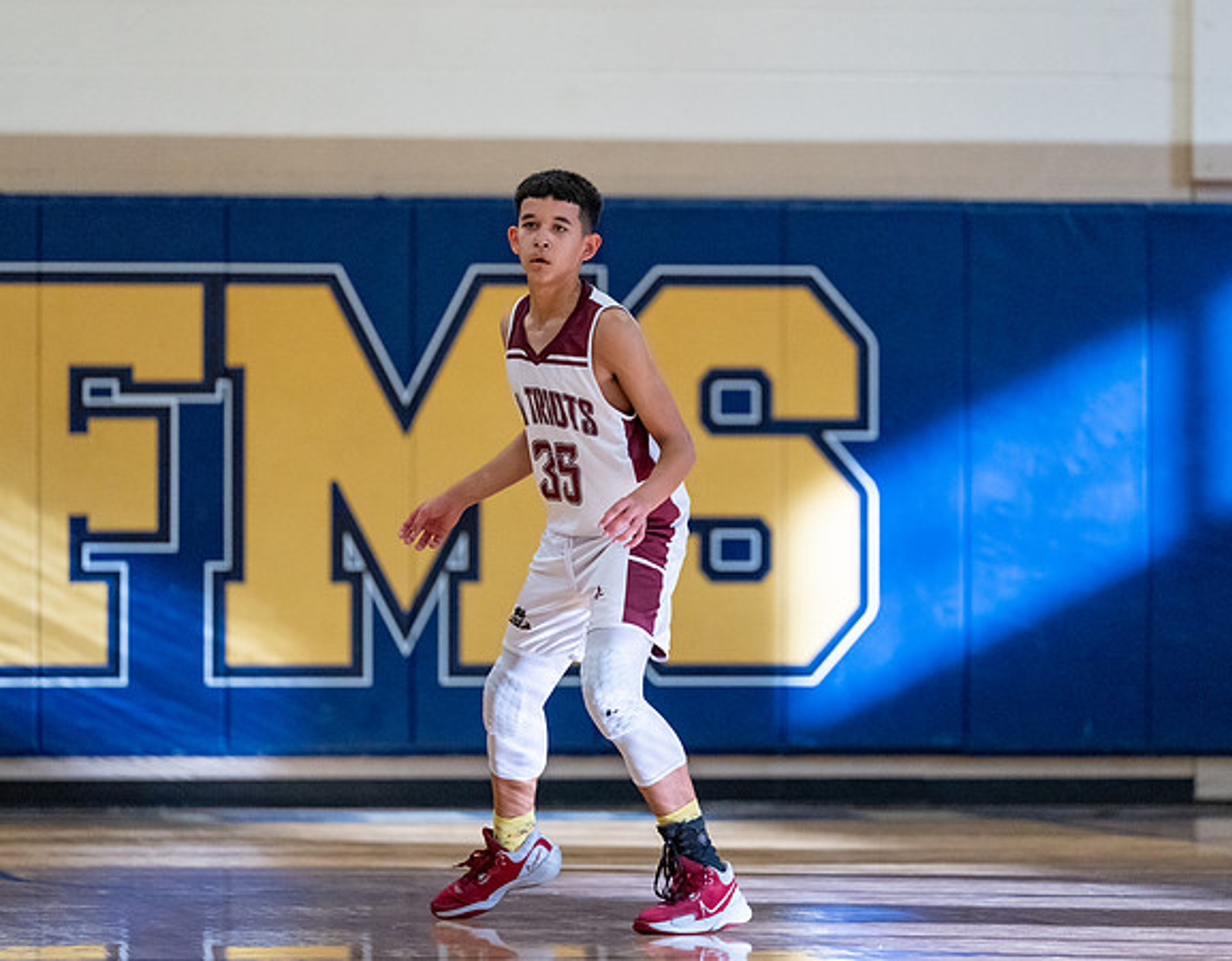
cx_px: 647
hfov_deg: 7.2
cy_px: 428
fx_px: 9845
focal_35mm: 273
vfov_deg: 5.6
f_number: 2.8
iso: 5000
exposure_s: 1/1000
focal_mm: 200
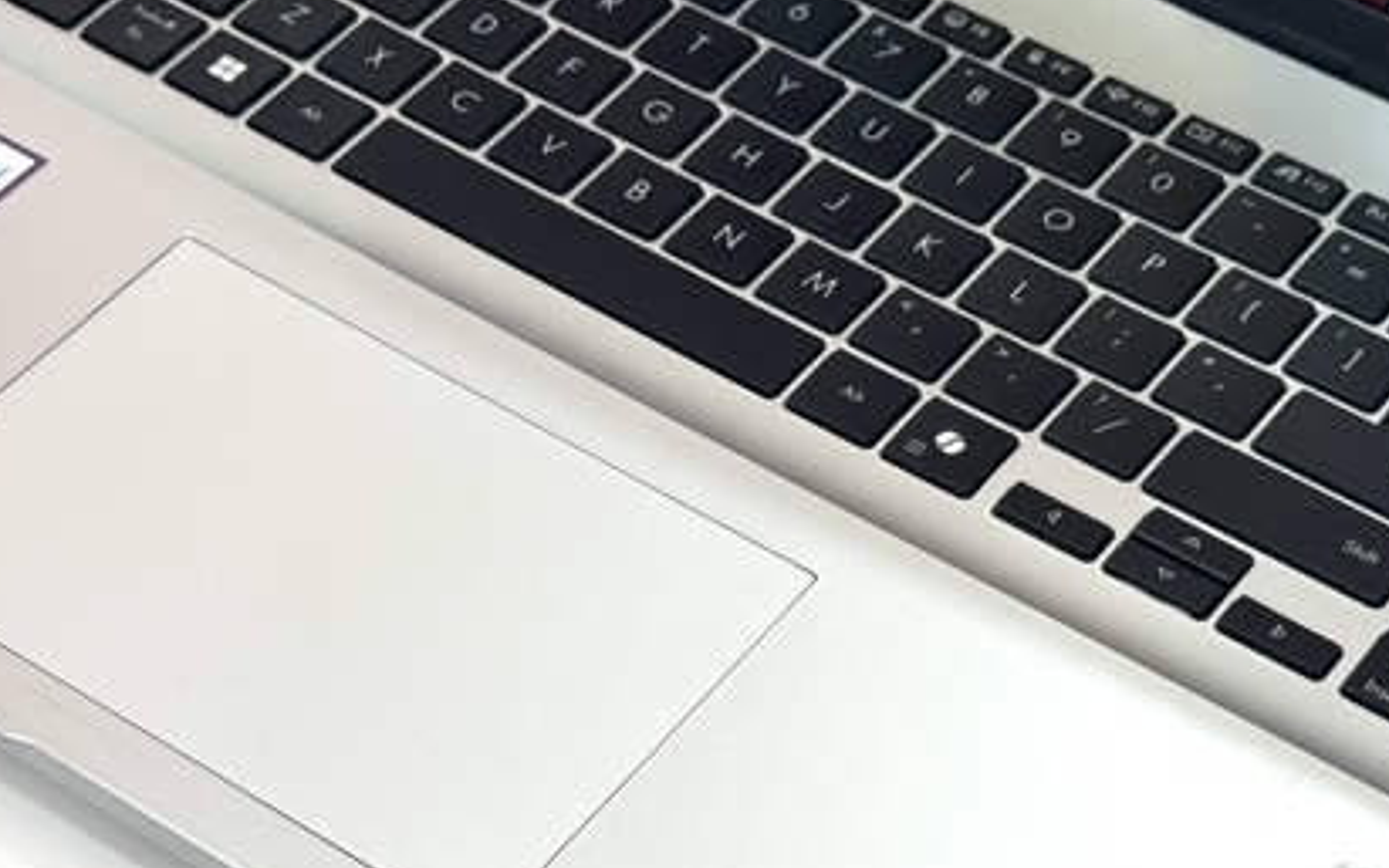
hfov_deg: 21.0
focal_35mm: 99
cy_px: 554
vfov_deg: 13.2
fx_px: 3748
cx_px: 791
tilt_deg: -46.4
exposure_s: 1/121
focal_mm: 6.76
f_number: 1.78
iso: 50
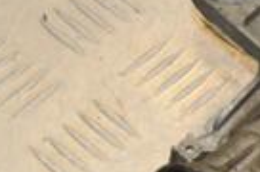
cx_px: 428
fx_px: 1816
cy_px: 176
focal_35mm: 252
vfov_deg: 5.4
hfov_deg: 8.0
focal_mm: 38
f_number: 8
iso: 800
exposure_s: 1/200
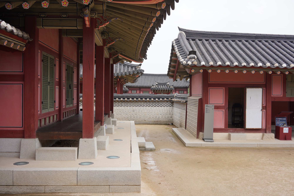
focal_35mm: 35
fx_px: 286
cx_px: 147
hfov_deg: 54.4
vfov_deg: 37.9
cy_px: 98
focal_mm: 35
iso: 200
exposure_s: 1/125
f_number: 10
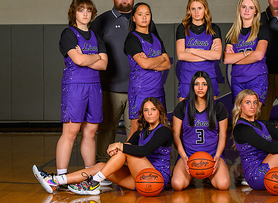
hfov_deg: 17.4
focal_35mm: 114
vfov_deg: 12.8
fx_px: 908
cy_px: 58
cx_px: 188
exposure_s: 1/400
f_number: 5
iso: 1000
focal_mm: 70
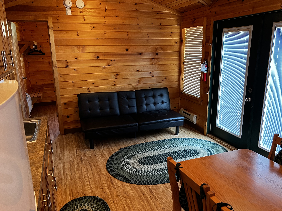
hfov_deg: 63.4
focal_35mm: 28
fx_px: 228
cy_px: 104
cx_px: 144
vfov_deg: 49.7
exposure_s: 1/60
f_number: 1.5
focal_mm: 5.7
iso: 200
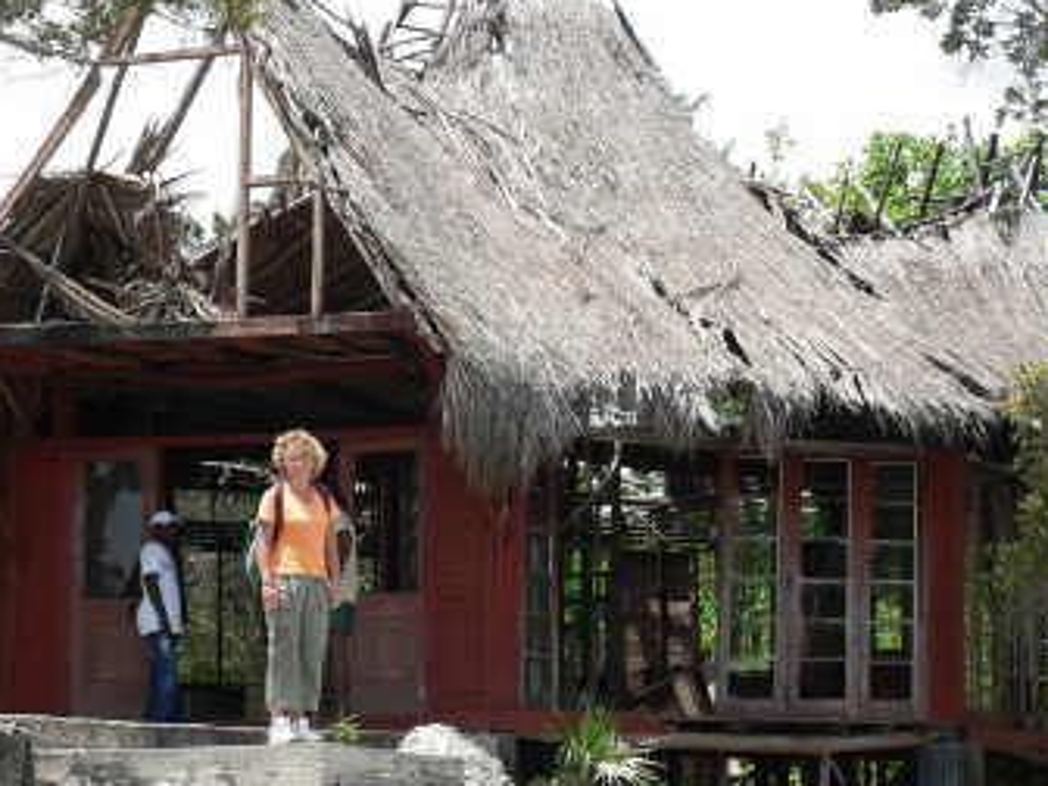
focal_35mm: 113
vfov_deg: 13.1
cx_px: 625
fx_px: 3421
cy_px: 401
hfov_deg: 17.4
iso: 64
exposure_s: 1/400
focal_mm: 11.4
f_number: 4
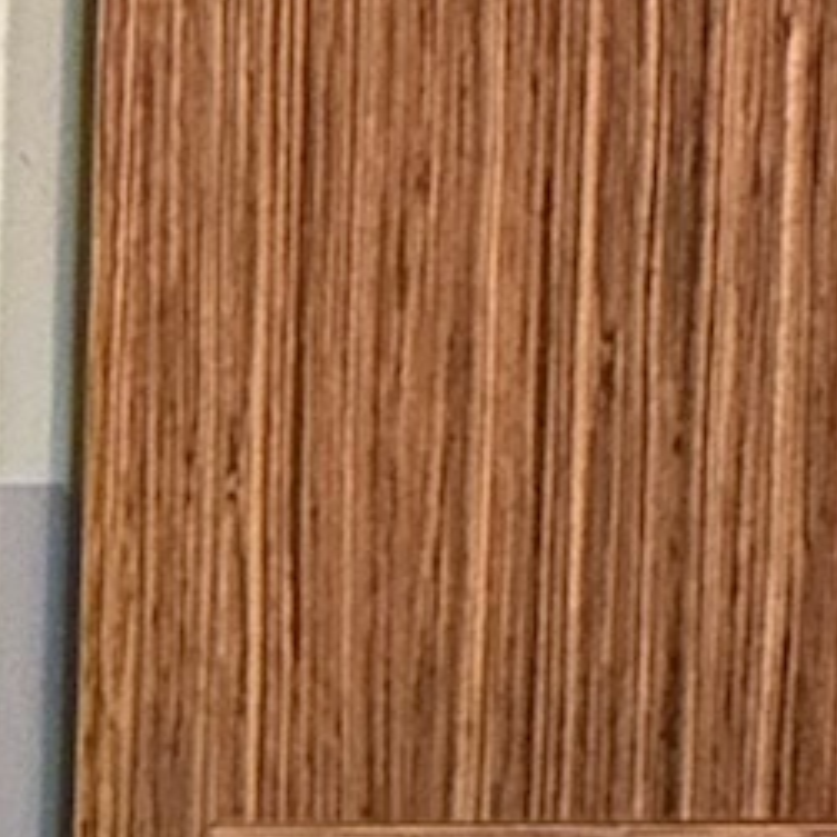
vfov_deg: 17.1
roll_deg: -1.6
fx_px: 2763
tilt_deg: -2.8
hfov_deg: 14.3
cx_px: -860
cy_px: 230
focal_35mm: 101
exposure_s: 1/8
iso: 1000
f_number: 2.2
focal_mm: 2.22
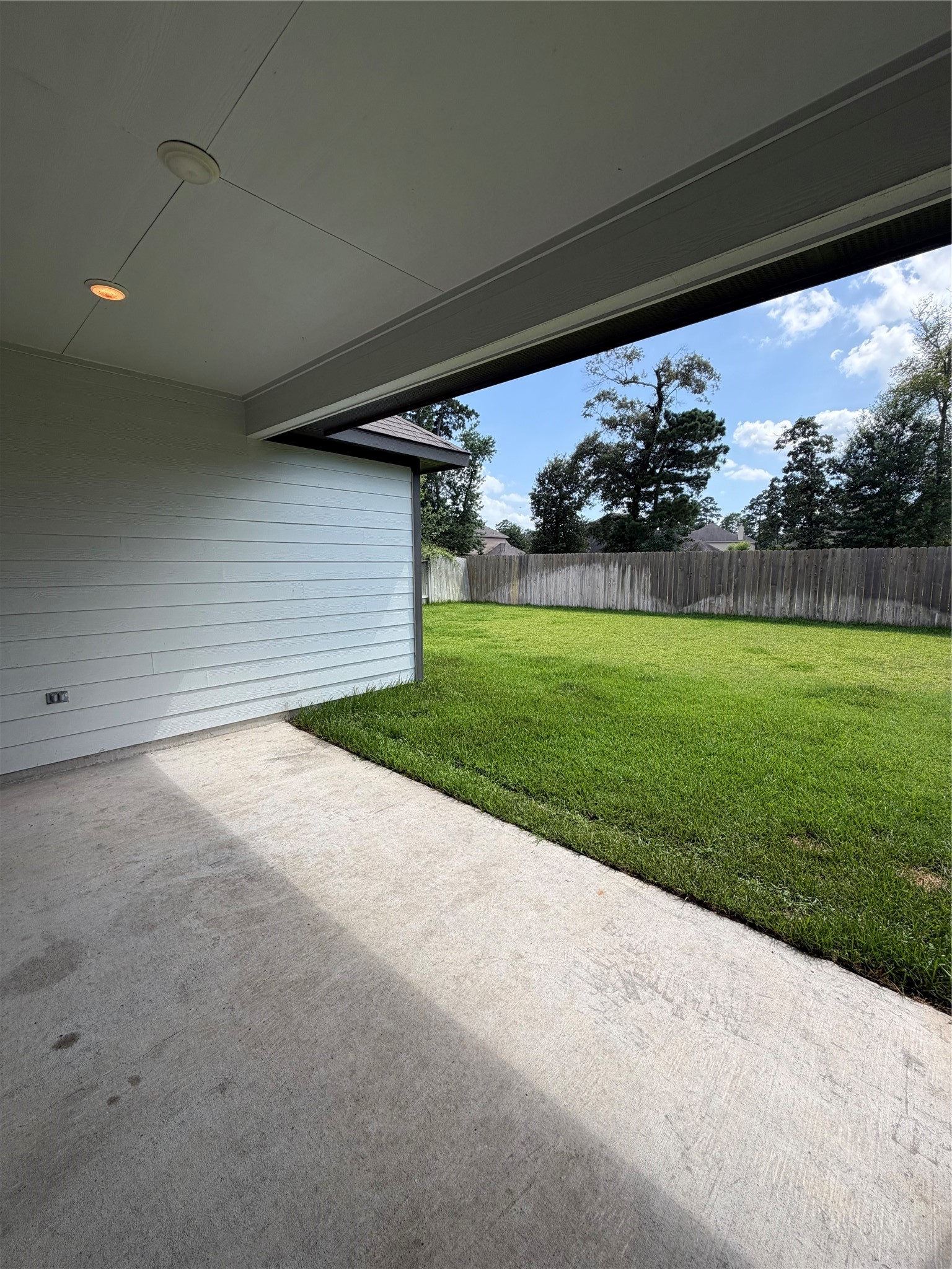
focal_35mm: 14
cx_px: 476
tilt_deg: -6.7
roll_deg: -0.3
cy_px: 634
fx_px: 513
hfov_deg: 85.7
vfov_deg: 102.1
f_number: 2.2
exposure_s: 1/631
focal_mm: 2.22
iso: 40
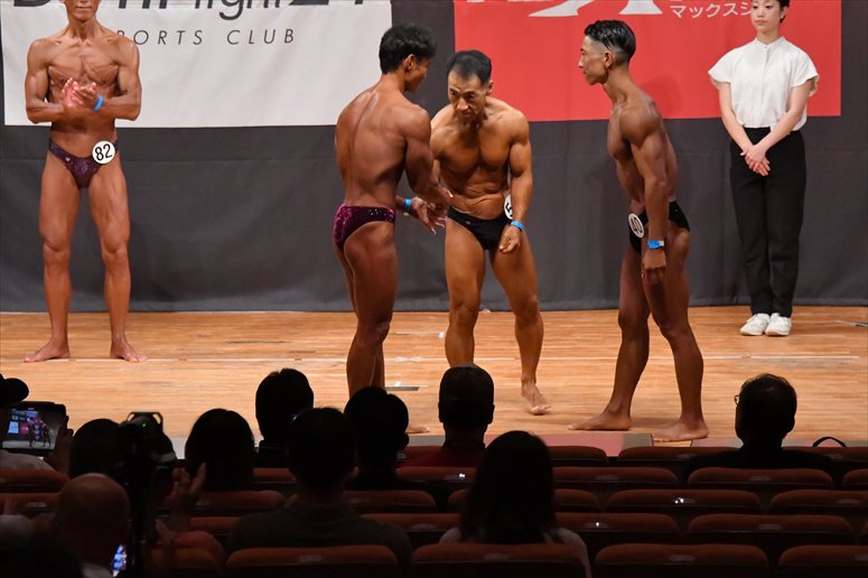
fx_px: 5230
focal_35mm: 217
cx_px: 434
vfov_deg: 6.3
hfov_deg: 9.5
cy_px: 289
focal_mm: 145
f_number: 5.6
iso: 9000
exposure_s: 1/400
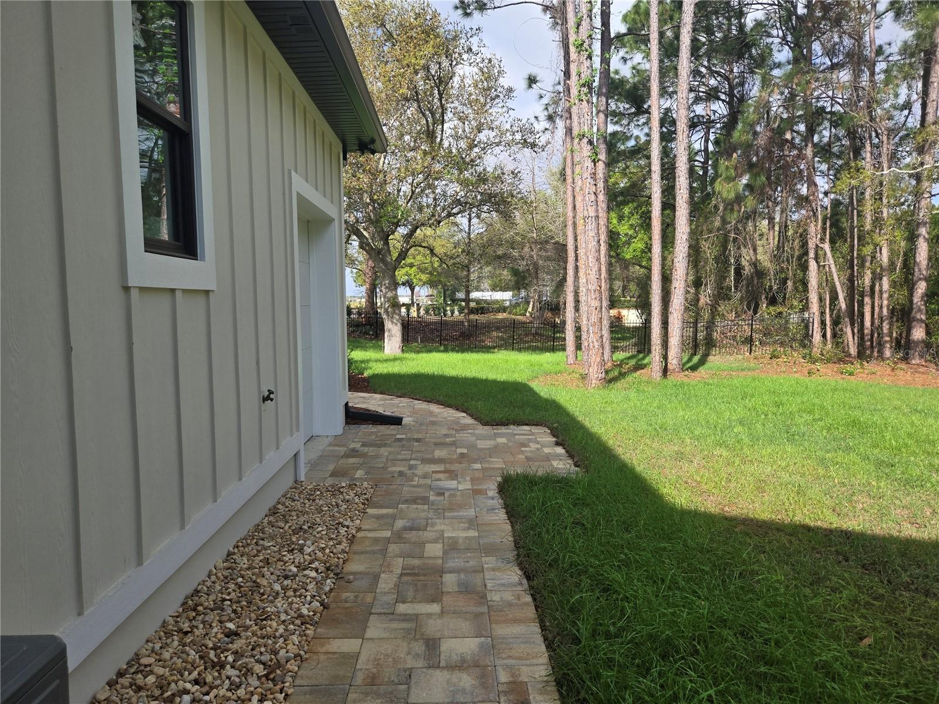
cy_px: 352
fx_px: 624
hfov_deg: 73.9
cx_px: 470
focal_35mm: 23
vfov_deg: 58.9
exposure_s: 1/2921
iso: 80
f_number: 1.8
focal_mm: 5.4
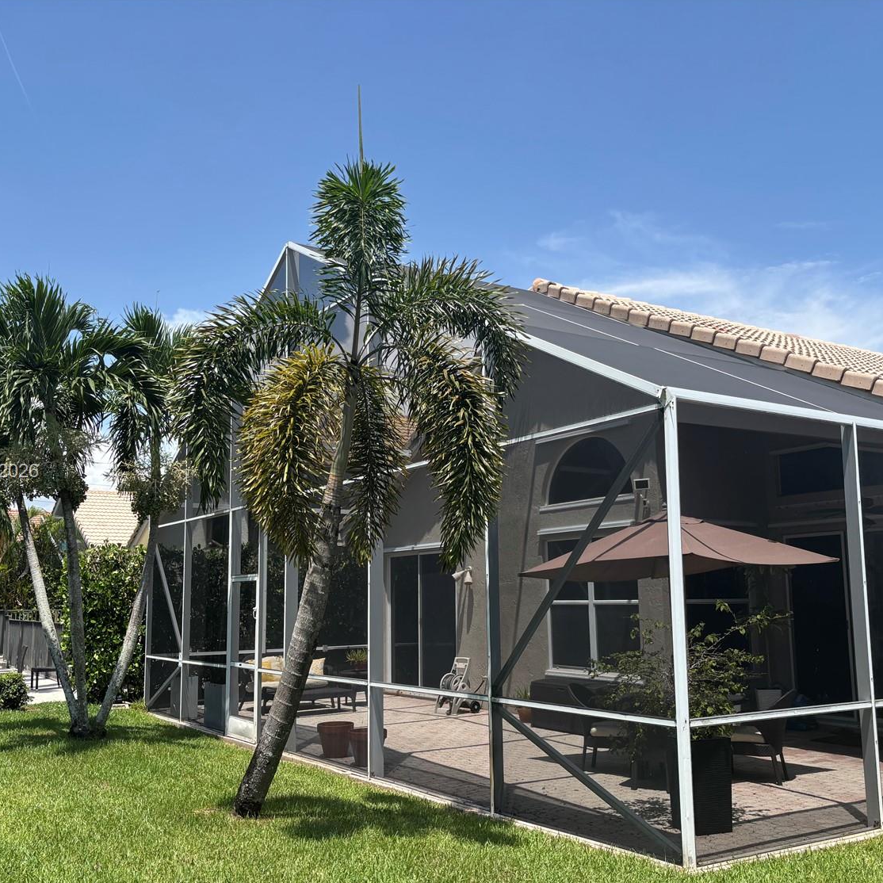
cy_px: 472
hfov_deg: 49.7
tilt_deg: +6.7
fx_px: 952
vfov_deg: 49.7
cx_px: 426
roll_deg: +0.5
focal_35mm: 33
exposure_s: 1/2513
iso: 50
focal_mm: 5.96
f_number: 1.6
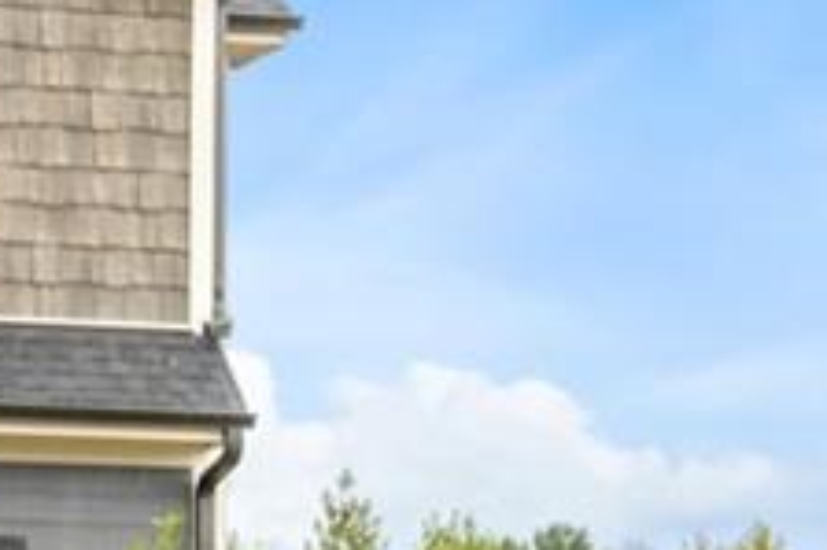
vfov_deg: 7.5
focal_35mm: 183
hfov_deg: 11.0
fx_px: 4201
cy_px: 485
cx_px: -174
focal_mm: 40
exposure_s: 1/100
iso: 160
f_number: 9
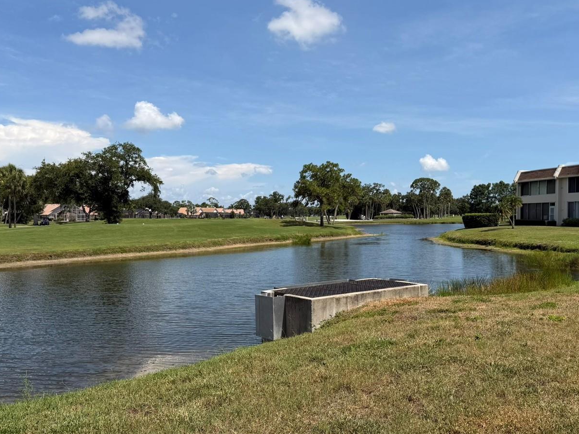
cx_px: 280
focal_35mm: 32
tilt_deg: -2.1
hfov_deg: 56.8
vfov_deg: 44.1
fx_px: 535
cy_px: 240
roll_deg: +0.5
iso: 80
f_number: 1.78
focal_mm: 6.76
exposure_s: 1/5714
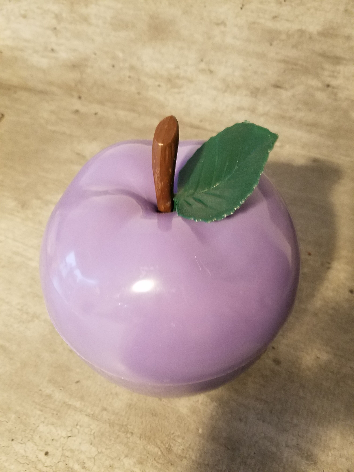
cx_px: 177
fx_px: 355
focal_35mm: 26
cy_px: 236
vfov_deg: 67.3
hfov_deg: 53.1
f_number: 1.7
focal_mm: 4.2
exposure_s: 1/11
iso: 200
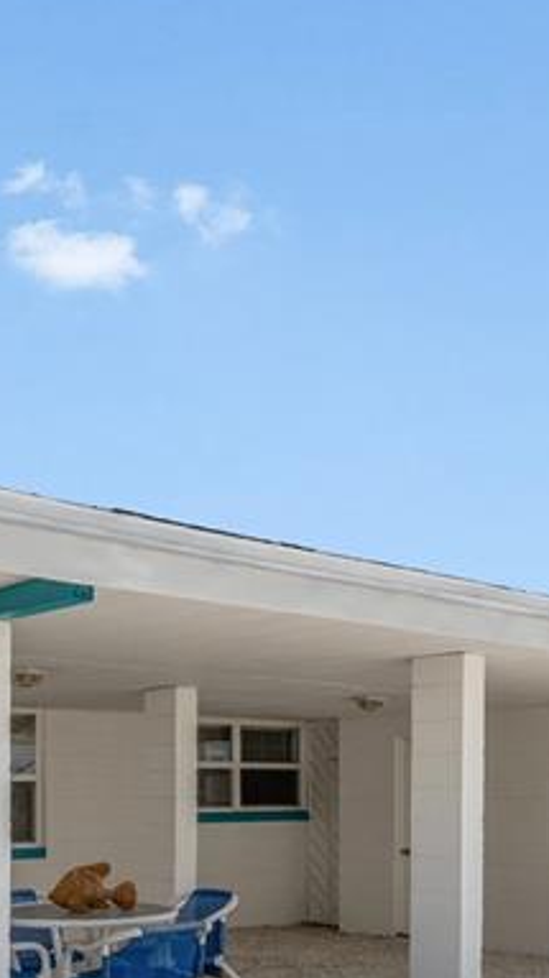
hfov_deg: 27.8
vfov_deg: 45.7
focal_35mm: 42
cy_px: 794
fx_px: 1089
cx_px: 424
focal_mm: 10
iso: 100
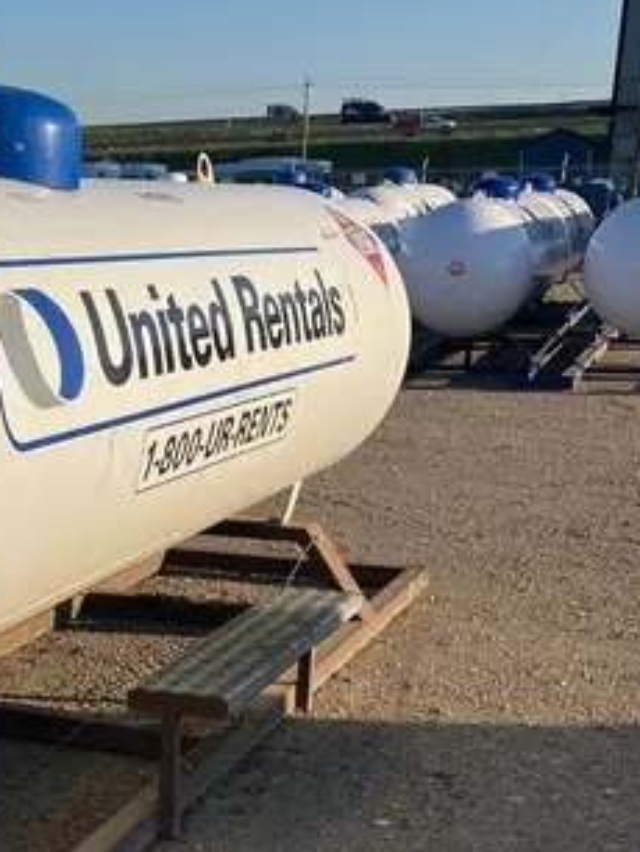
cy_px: 725
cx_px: -31
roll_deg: -0.2
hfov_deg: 21.1
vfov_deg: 28.1
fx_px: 1649
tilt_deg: -16.1
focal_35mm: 67
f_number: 1.8
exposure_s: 1/2208
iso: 32
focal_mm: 3.99
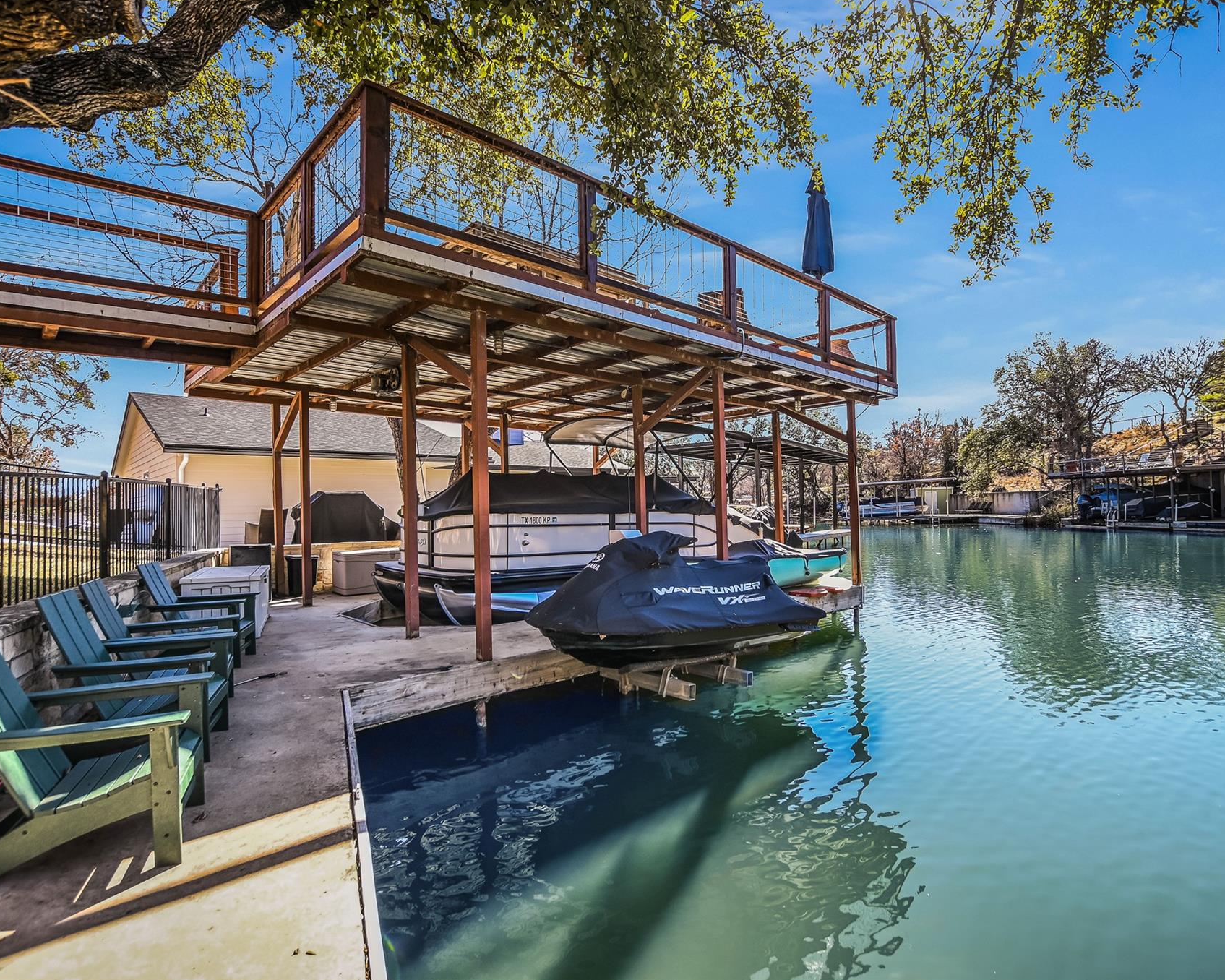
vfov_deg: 77.0
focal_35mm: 17
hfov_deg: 89.6
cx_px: 609
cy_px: 489
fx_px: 616
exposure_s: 1/160
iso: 100
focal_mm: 10
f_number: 4.5
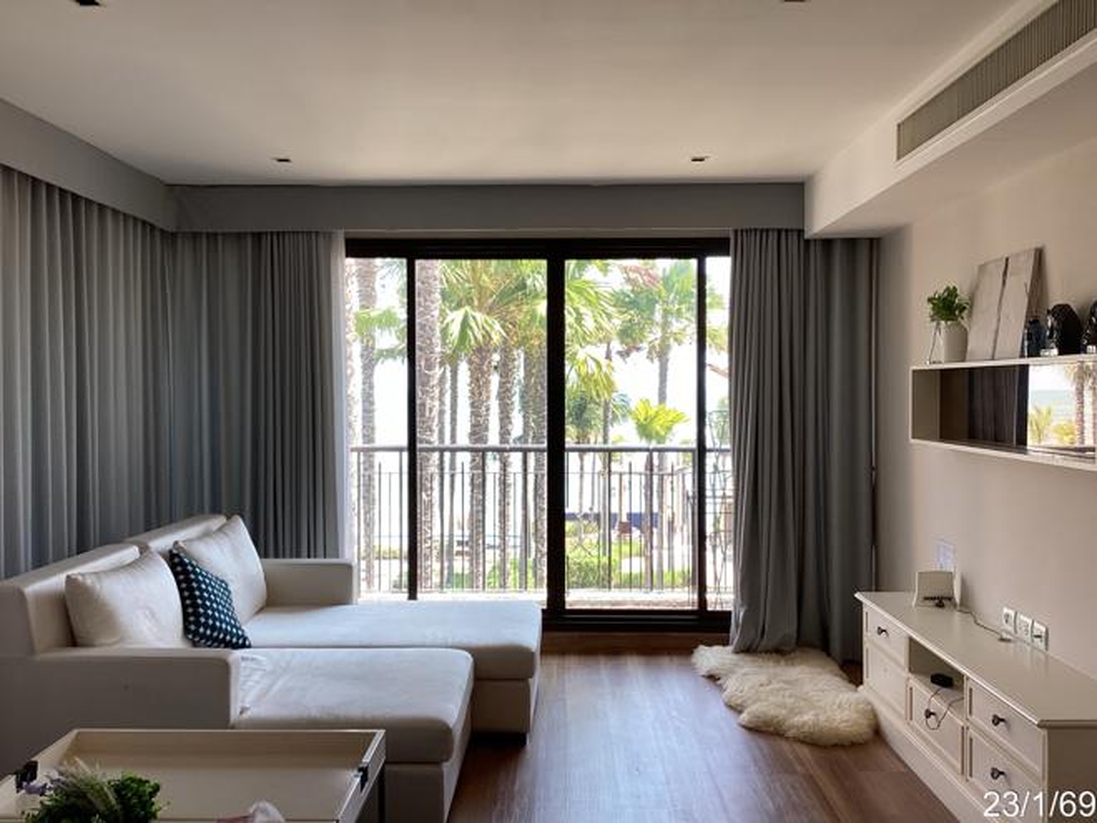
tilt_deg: +0.3
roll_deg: +0.2
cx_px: 548
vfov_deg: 45.4
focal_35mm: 31
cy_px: 412
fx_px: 982
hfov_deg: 58.4
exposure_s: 1/123
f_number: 2.4
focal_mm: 3.3
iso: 25
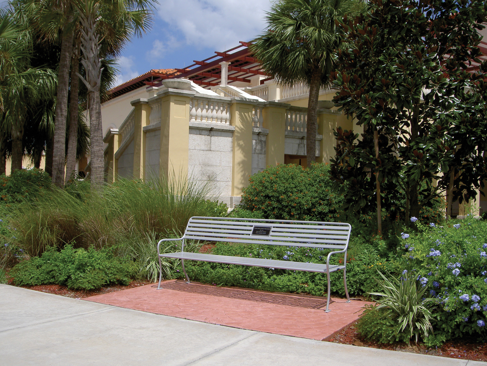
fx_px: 549
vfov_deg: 36.8
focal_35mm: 39
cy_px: 183
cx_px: 244
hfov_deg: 47.9
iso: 50
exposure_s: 1/800
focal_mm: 8
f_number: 4.7
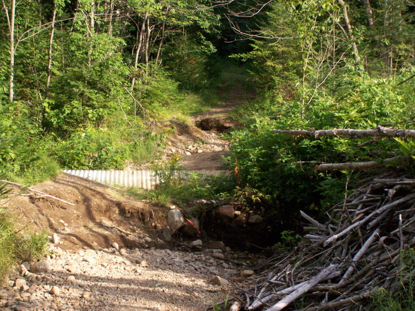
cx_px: 208
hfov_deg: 29.0
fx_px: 803
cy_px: 156
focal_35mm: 67
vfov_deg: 21.9
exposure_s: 1/800
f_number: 4.5
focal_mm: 11.1
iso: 400
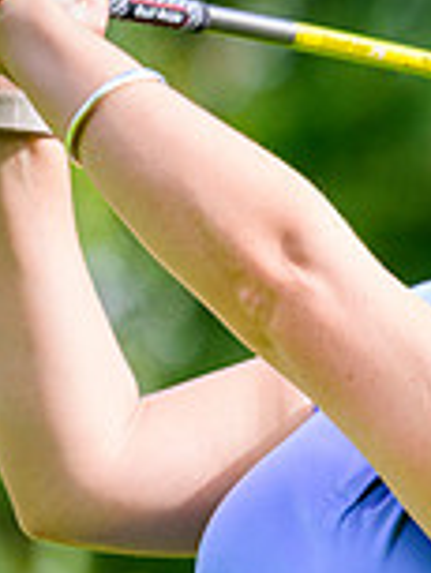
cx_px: 892
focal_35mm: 1094
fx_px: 18136
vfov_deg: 1.8
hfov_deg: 1.4
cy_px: 214
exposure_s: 1/1000
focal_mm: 300
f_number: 5.3
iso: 640
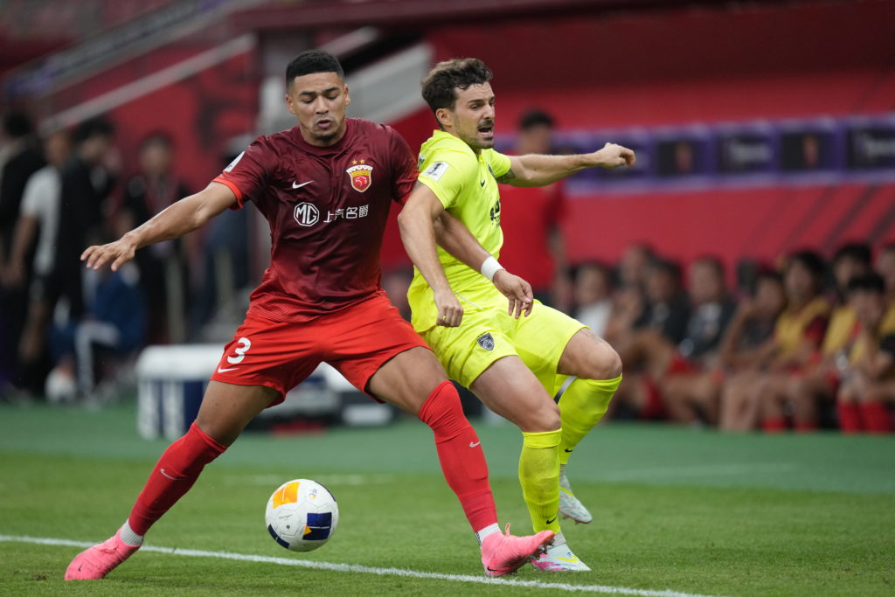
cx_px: 448
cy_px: 298
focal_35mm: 400
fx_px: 9945
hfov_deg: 5.2
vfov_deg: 3.4
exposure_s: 1/1600
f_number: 2.8
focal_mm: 400
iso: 2500
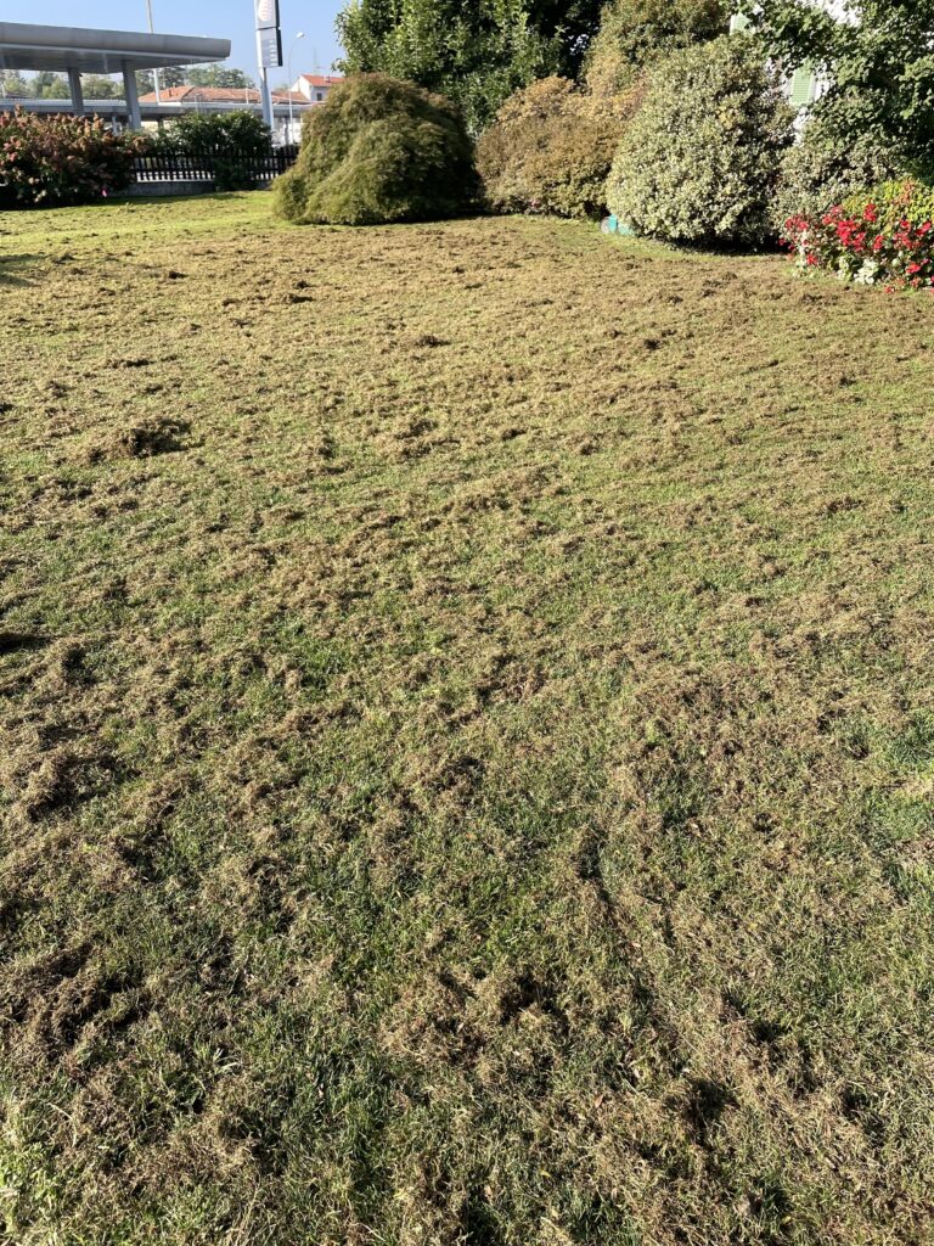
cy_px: 623
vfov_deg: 67.3
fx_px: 935
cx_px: 467
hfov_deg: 53.1
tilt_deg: -26.9
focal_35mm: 26
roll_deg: -1.5
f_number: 1.6
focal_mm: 4.2
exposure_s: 1/842
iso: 32
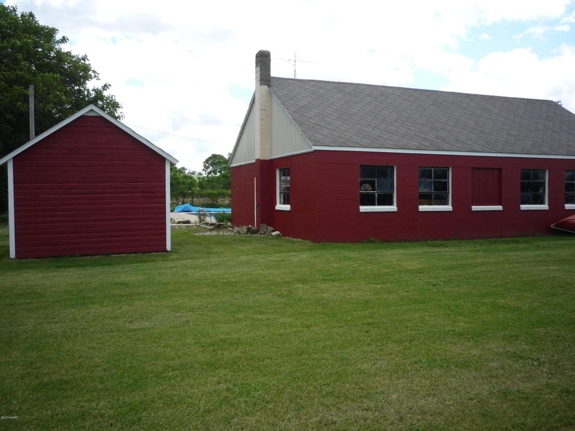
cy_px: 216
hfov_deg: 56.8
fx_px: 532
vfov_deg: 44.2
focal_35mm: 32
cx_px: 288
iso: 100
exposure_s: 1/400
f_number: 4
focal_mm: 5.2
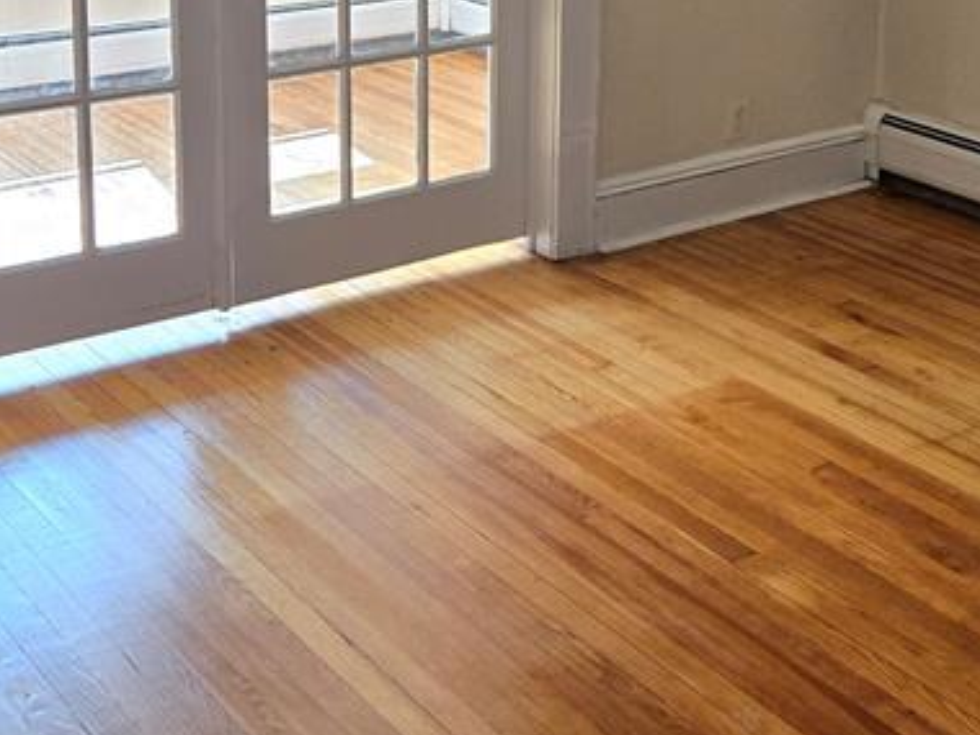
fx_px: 1755
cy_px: -8
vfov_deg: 22.7
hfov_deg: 31.1
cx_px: 616
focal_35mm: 62
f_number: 1.8
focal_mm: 5.4
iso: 160
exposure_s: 1/180
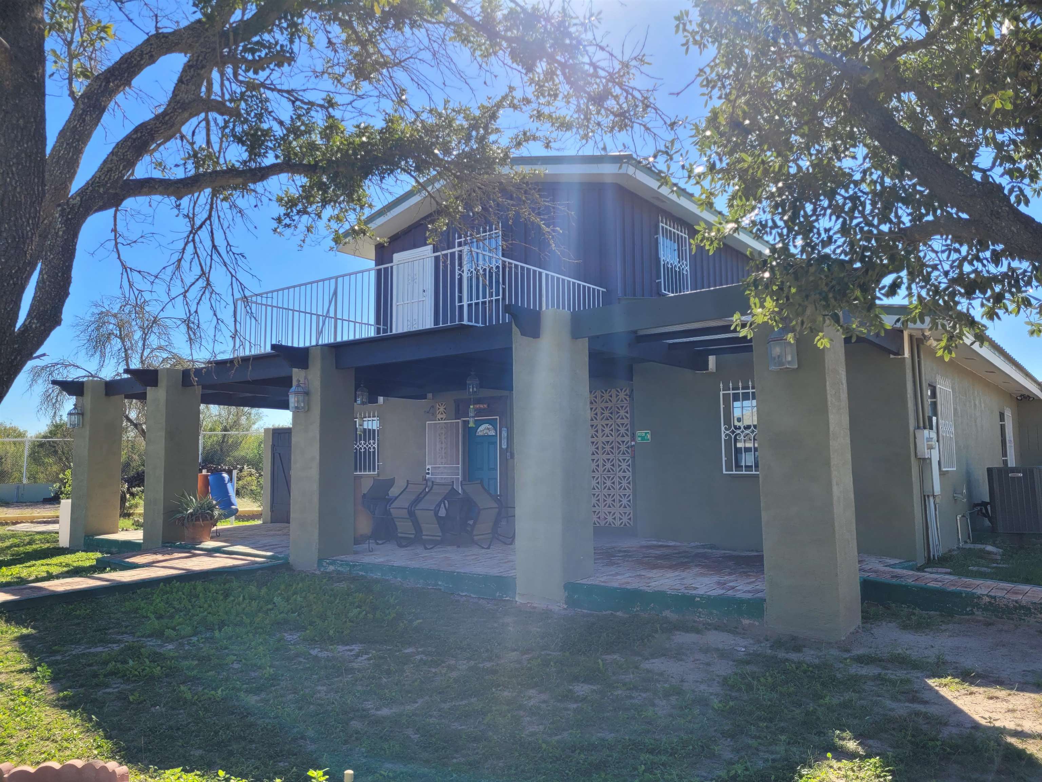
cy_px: 391
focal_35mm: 26
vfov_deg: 53.1
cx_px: 521
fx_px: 783
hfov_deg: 67.3
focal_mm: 5.4
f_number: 1.8
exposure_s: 1/1283
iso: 40
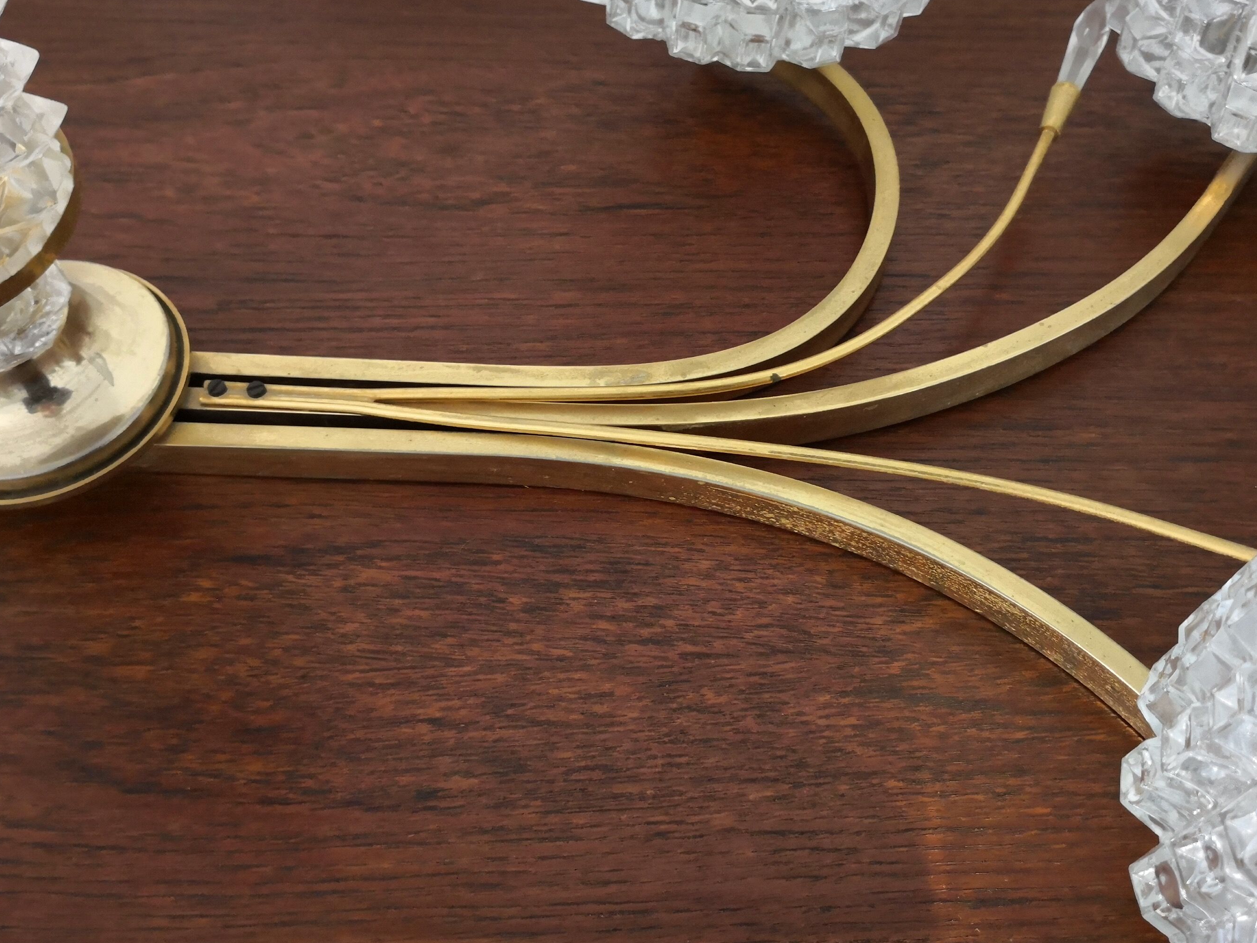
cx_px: 688
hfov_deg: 55.3
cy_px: 460
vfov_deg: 42.9
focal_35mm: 33
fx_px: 1198
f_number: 1.6
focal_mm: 3.95
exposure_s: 1/24
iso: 400
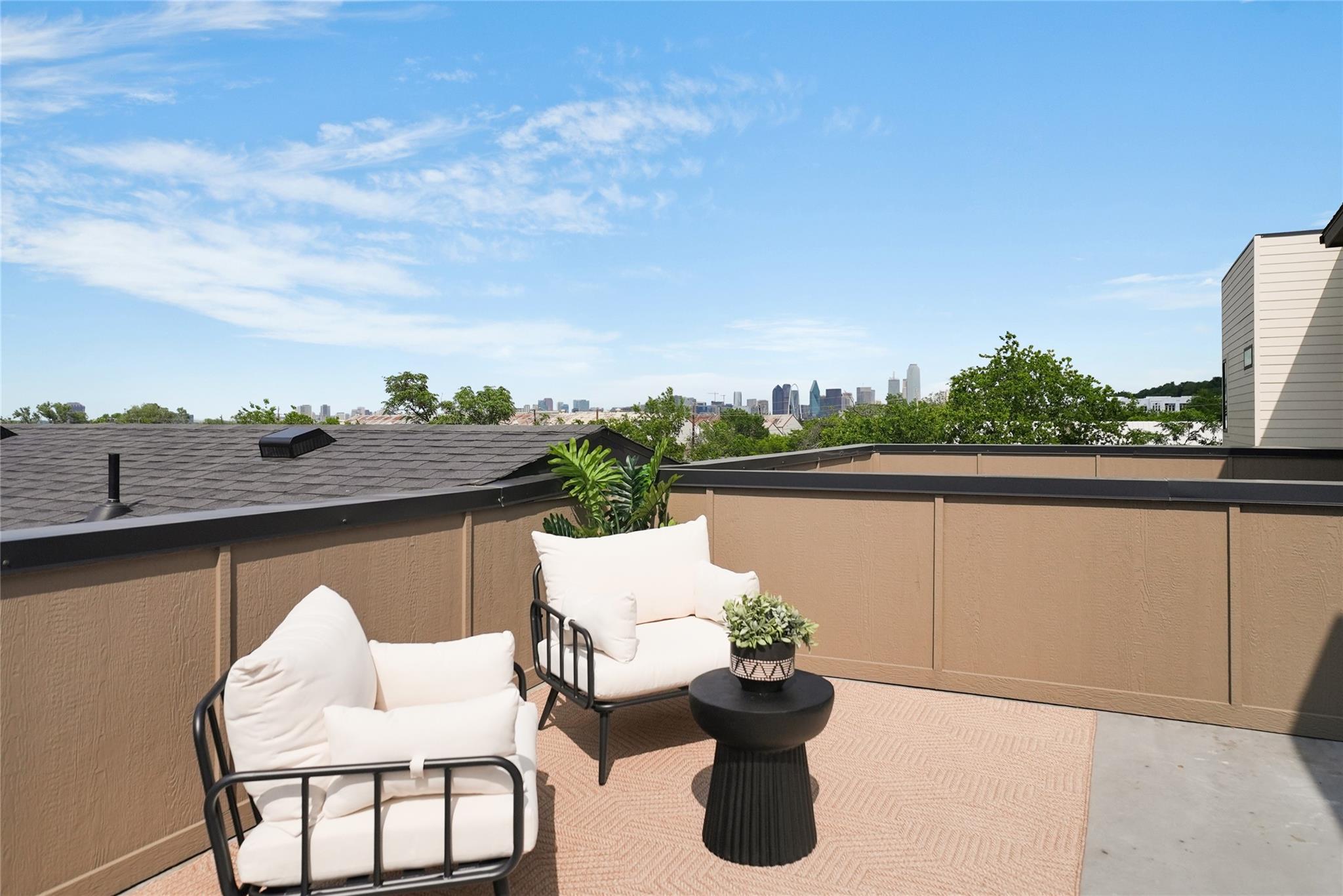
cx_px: 672
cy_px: 448
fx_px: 896
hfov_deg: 73.7
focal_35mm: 24
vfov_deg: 53.2
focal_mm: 24
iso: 640
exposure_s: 1/3200
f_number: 5
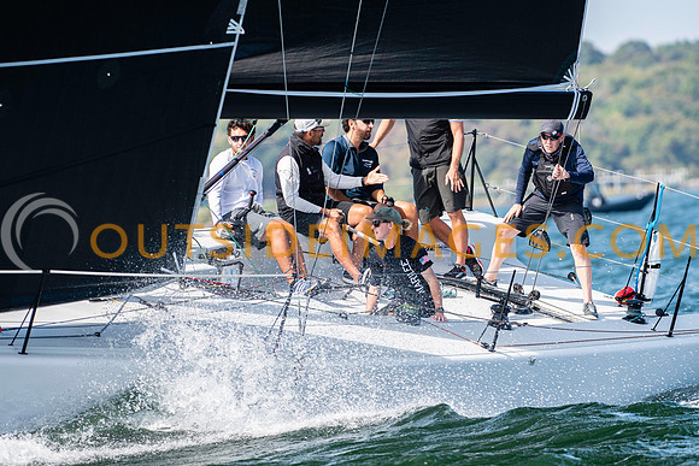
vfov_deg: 3.2
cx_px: 350
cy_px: 233
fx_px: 8279
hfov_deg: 4.8
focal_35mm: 426
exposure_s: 1/1000
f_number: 5
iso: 320
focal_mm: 280
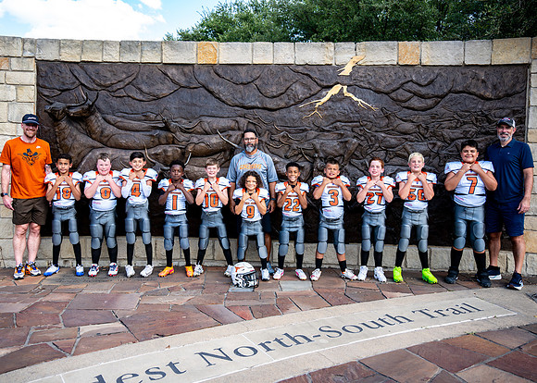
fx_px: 395
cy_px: 192
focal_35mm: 26
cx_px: 255
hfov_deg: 68.4
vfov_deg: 51.8
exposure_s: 1/500
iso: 250
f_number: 3.2
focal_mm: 24
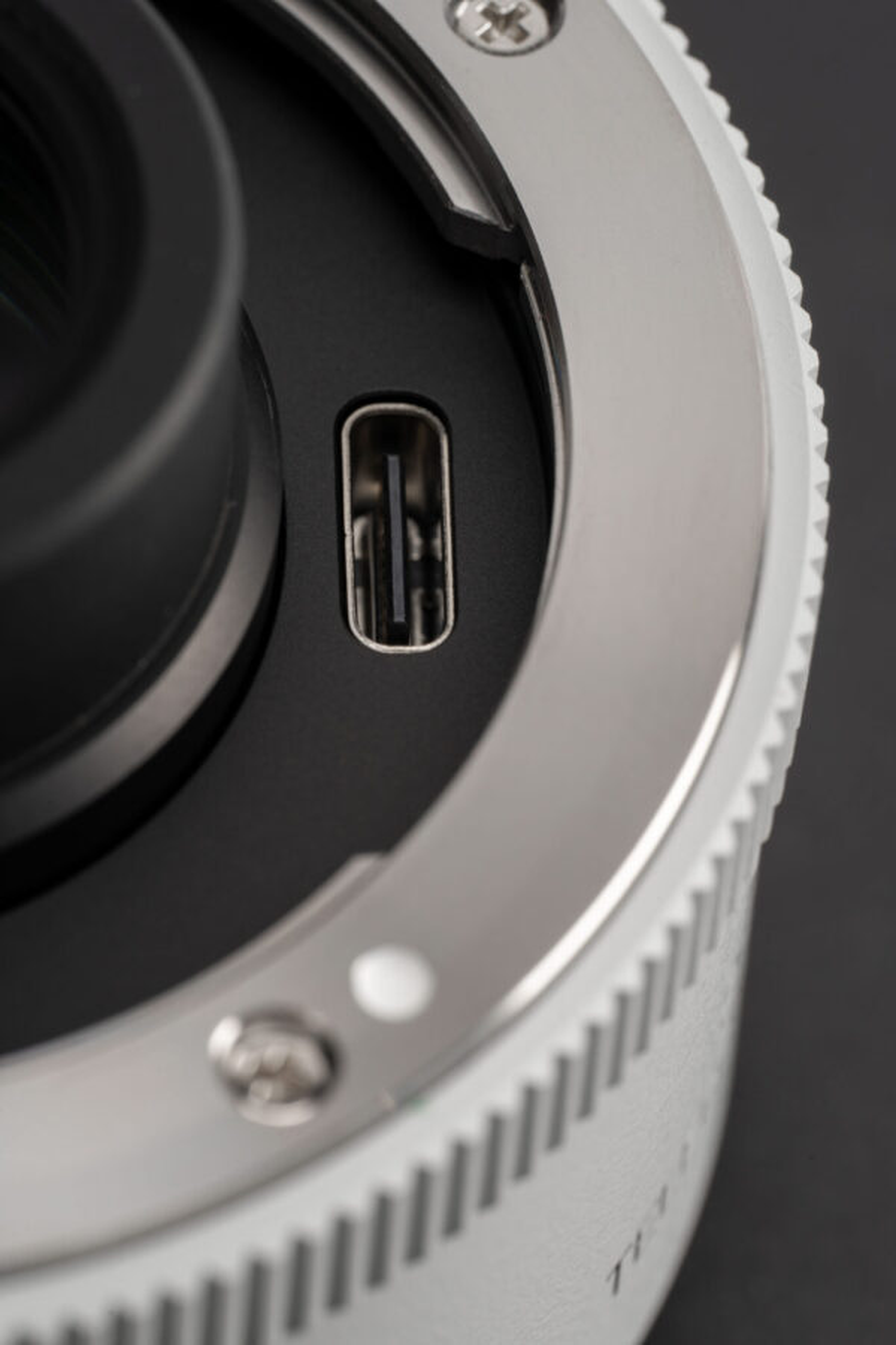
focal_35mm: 105
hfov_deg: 13.0
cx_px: 448
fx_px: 3920
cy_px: 672
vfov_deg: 19.5
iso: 100
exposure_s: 1/100
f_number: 11
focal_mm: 105
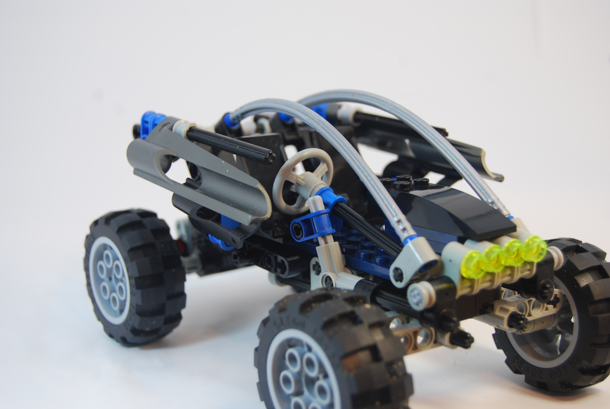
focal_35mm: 60
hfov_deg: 33.3
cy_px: 204
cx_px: 305
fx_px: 1019
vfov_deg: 22.7
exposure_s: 1/60
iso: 200
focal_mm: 40
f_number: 5.6
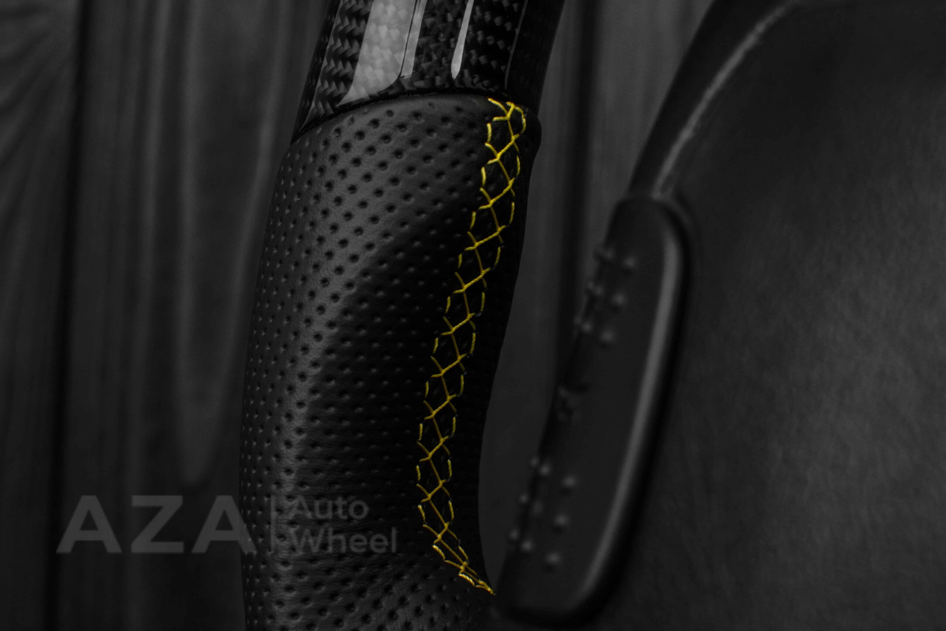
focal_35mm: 52
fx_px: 1380
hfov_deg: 37.8
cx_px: 473
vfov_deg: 25.8
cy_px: 316
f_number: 6.3
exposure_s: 1/125
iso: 500
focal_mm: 35
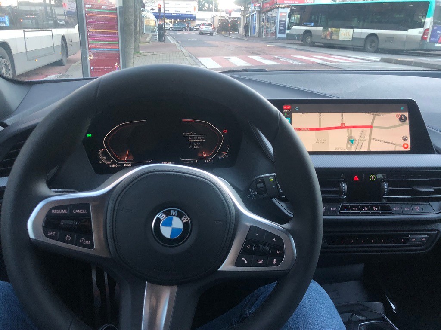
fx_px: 357
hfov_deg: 63.4
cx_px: 220
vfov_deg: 49.7
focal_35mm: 28
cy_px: 165
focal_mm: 4
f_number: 1.8
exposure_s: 1/30
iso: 32
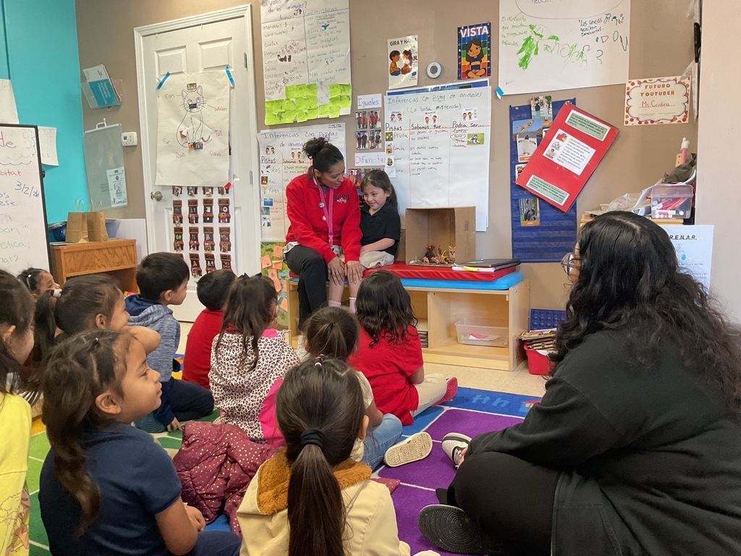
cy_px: 278
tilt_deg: -7.5
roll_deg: +1.8
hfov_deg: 61.7
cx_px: 370
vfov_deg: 48.2
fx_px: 621
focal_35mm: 29
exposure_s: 1/60
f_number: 1.8
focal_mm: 3
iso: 125
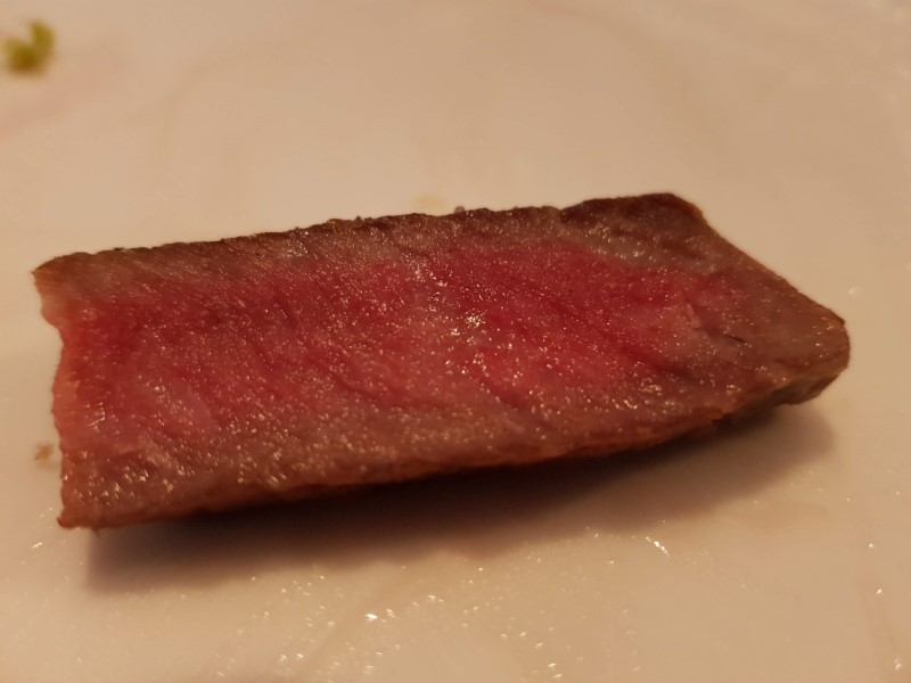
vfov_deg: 53.1
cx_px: 456
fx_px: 684
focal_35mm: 26
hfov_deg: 67.3
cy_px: 342
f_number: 1.7
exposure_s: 1/10
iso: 500
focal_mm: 4.2
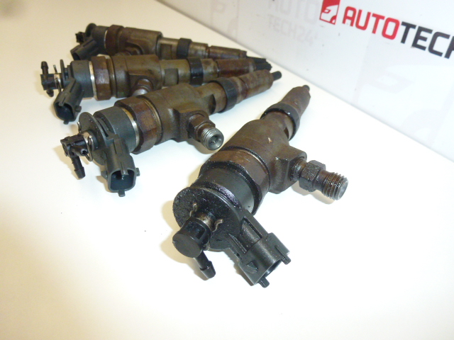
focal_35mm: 24
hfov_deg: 71.6
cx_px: 227
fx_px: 315
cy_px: 170
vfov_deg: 56.8
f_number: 3.3
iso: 400
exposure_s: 1/320
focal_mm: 4.3
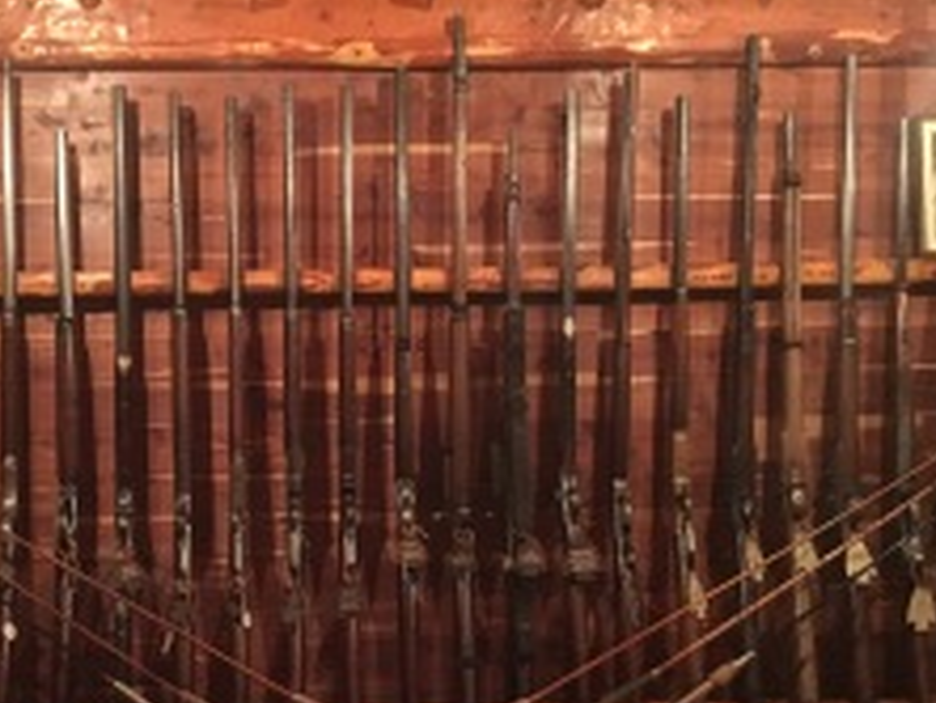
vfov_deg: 29.5
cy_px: 572
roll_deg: +1.9
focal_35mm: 48
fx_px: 1299
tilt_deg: -6.7
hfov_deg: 39.2
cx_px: 322
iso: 640
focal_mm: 4.15
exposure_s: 1/15
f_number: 2.2
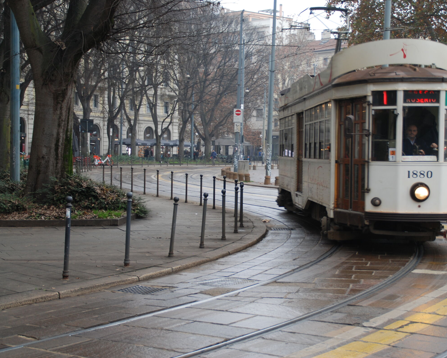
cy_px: 180
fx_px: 860
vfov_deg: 23.5
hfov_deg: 29.1
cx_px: 249
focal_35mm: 65
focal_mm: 38
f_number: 4.5
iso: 200
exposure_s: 1/30
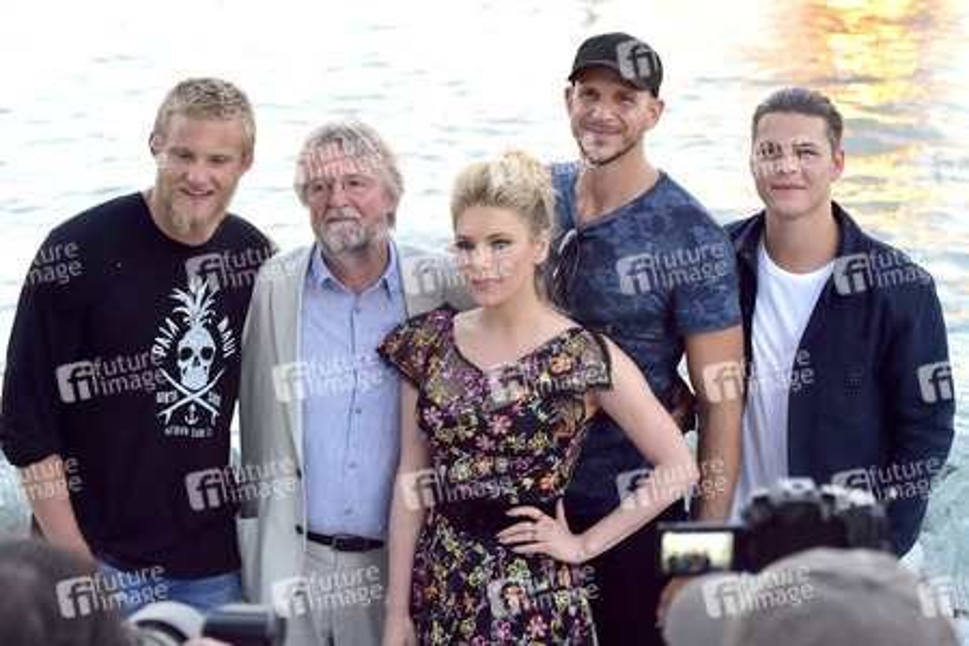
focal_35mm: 70
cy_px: 323
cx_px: 484
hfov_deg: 28.8
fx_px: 1884
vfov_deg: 19.5
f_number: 5
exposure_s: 1/160
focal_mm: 70
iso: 400
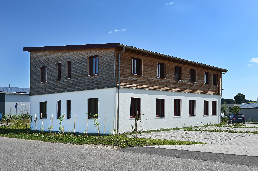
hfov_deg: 51.9
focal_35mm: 37
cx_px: 129
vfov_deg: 35.9
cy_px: 86
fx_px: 265
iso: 100
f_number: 7.1
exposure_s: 1/400
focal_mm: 37
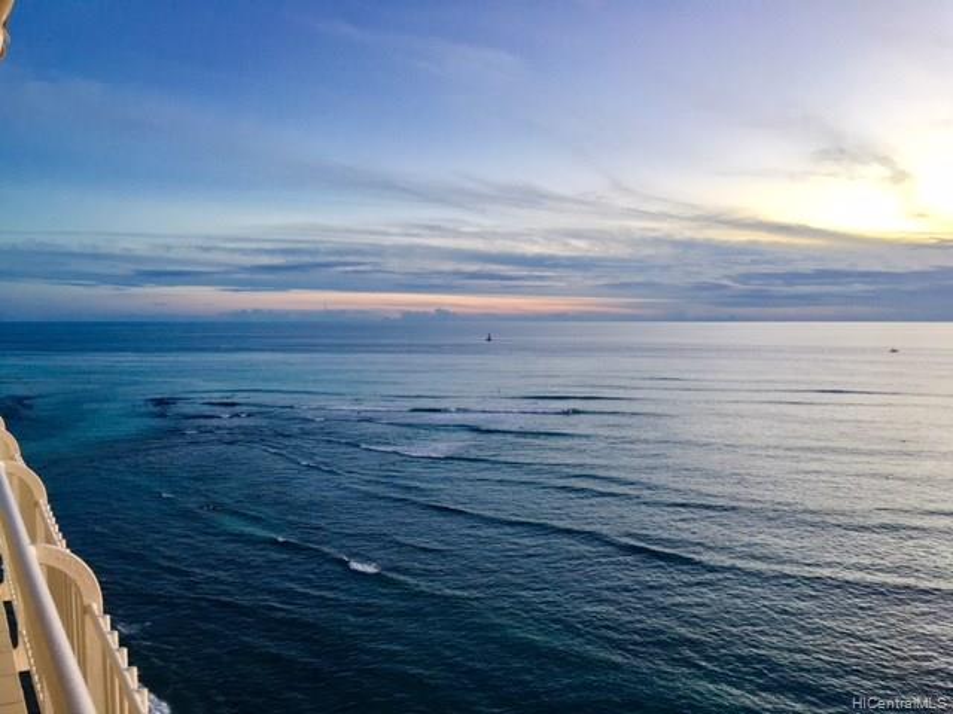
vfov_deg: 48.2
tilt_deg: -1.8
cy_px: 357
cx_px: 476
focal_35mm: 29
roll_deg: +0.1
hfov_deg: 61.7
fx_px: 798
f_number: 2.2
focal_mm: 4.15
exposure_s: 1/30
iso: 40
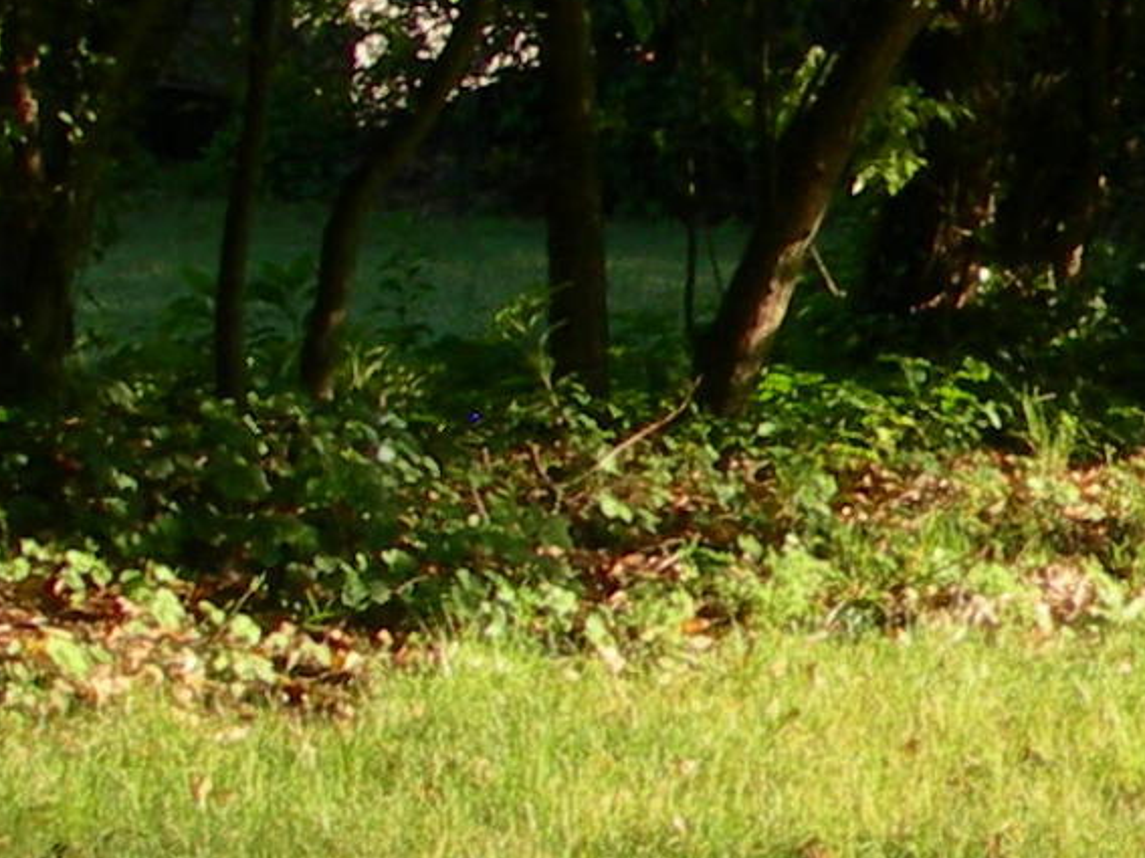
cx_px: 2706
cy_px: -166
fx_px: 6647
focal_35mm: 201
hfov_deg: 8.9
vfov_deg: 7.3
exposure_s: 1/108
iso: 50
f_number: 4.8
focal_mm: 7.8
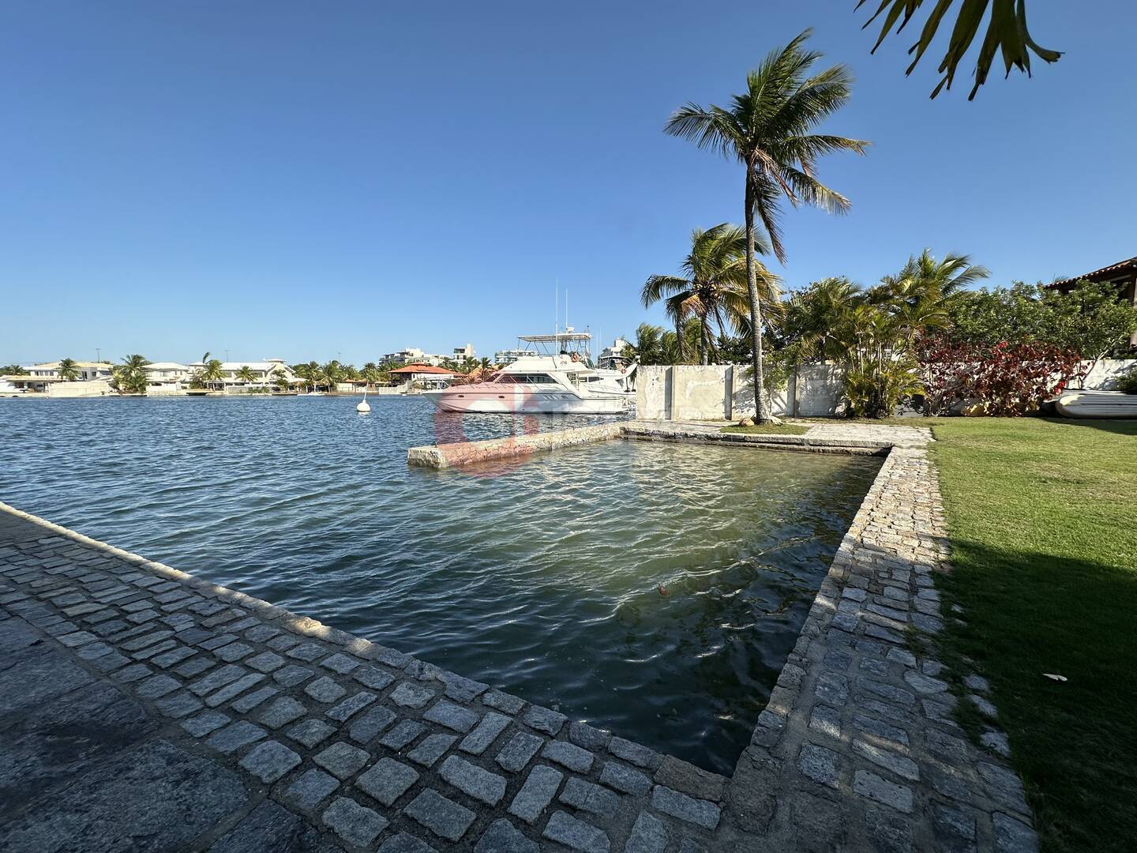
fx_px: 460
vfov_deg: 85.7
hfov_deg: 102.1
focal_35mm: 14
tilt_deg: -4.0
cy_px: 426
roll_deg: -0.4
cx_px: 568
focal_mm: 2.22
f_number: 2.2
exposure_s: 1/2053
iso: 50
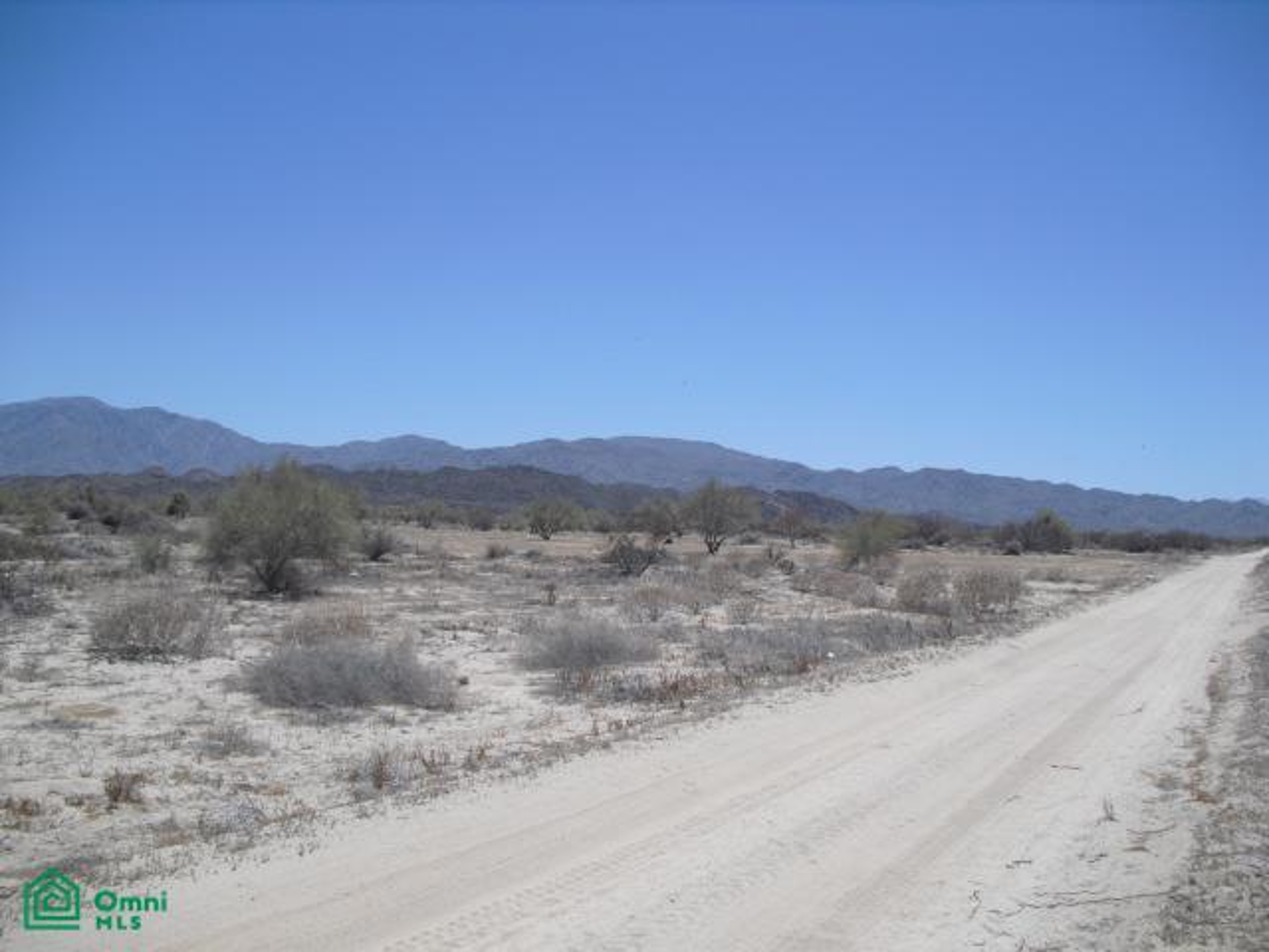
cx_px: 634
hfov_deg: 51.4
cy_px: 476
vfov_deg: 39.7
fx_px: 1320
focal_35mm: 36
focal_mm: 6.3
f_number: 7.8
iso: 64
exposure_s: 1/250
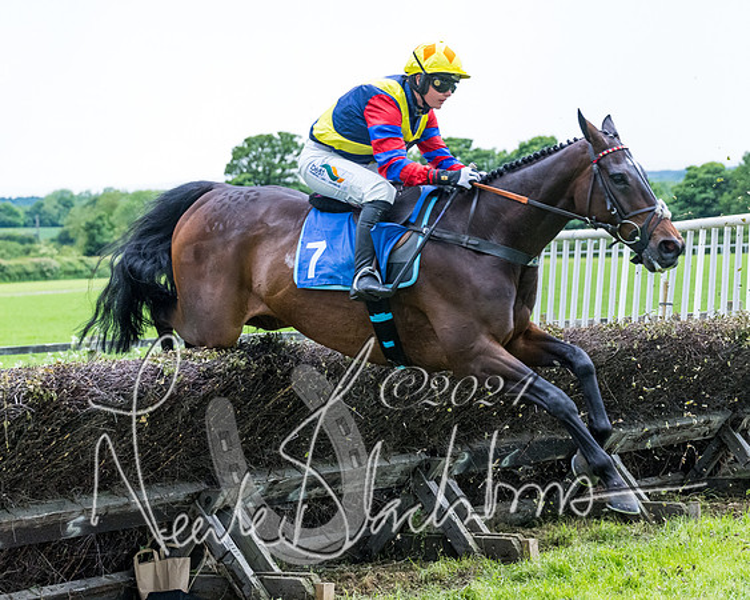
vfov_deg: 14.3
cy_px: 390
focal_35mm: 107
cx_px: 445
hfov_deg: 17.9
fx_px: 2385
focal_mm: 70
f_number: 4
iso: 2000
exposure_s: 1/1600
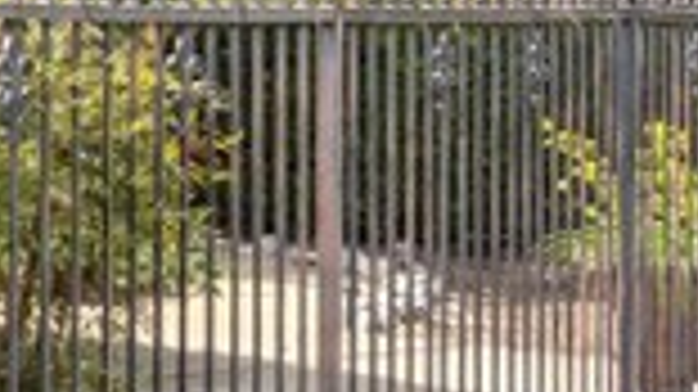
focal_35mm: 111
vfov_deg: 10.8
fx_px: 2053
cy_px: 38
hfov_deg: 14.0
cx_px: -937
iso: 50
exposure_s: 1/80
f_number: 8
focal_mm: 16
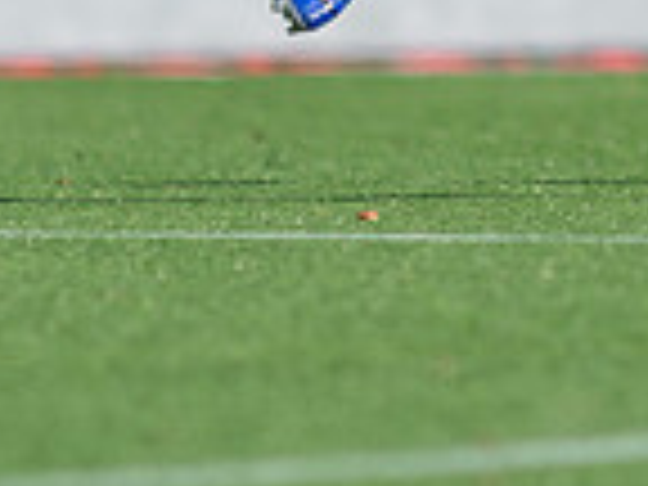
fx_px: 34182
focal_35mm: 1826
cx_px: 999
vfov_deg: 0.8
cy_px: -322
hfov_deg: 1.1
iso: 100
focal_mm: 300
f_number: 3.2
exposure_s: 1/2000
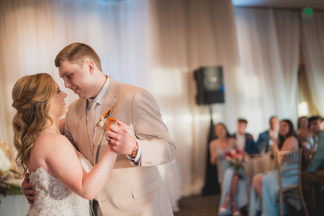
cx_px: 162
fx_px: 450
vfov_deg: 27.0
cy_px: 108
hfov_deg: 39.6
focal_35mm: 50
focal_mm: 50
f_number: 1.4
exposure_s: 1/1250
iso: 1250
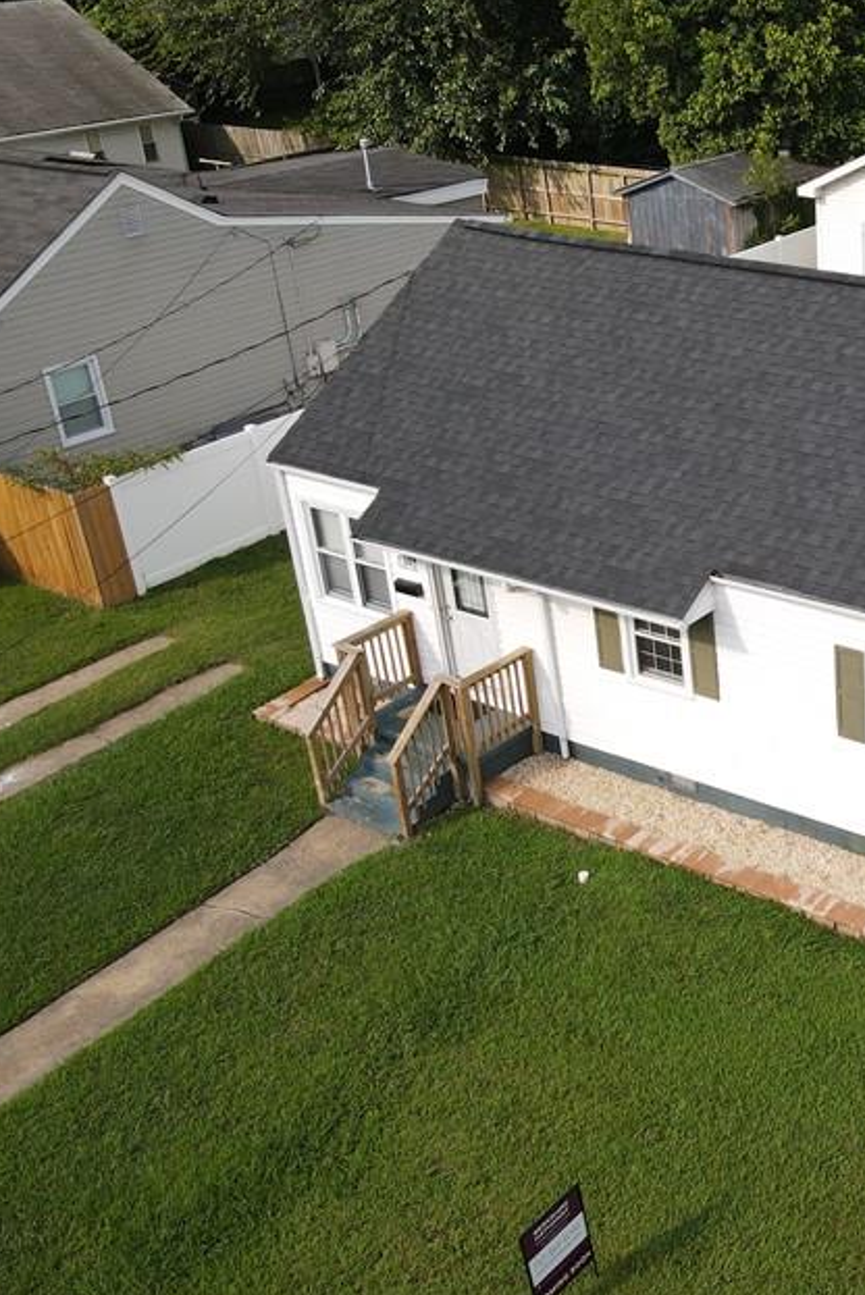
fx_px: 1476
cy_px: 653
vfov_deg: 47.4
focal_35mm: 41
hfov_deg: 30.0
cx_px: 898
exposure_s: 1/25
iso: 100
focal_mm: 4.5
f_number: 2.8
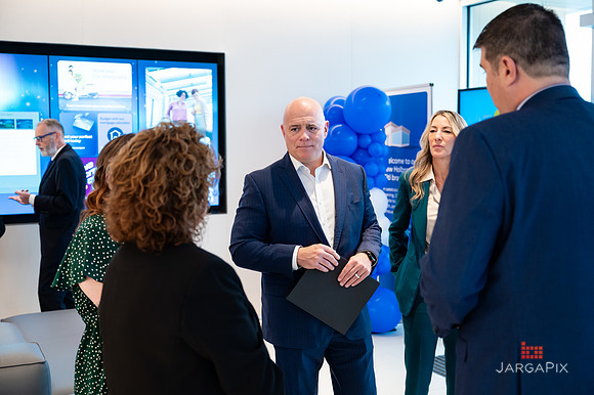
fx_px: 715
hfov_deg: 45.1
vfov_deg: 30.9
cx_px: 297
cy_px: 198
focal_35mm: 43
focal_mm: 43
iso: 1000
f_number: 3.2
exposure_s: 1/200
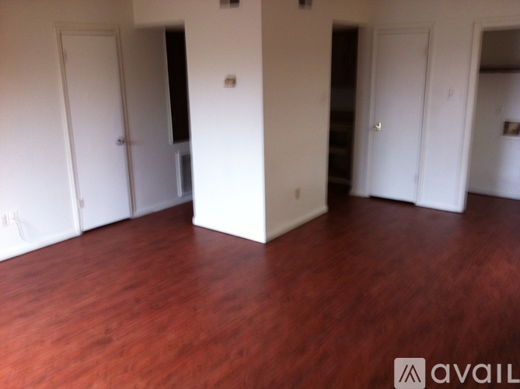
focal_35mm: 35
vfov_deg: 40.6
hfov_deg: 52.7
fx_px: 525
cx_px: 260
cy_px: 194
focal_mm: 3.85
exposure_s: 1/15
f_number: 2.8
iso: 100
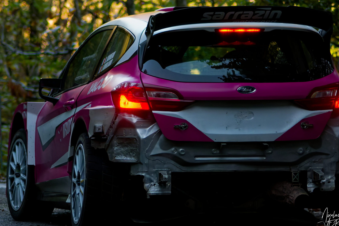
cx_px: 130
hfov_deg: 5.9
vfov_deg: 3.9
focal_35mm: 351
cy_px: 82
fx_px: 3304
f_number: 4.5
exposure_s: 1/5000
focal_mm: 170
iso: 12800
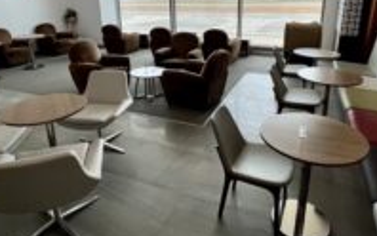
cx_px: 196
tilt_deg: -17.2
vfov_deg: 48.4
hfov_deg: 72.5
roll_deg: +0.5
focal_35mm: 25
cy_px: 76
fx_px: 257
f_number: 1.8
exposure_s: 1/329
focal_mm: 1.57
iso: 32
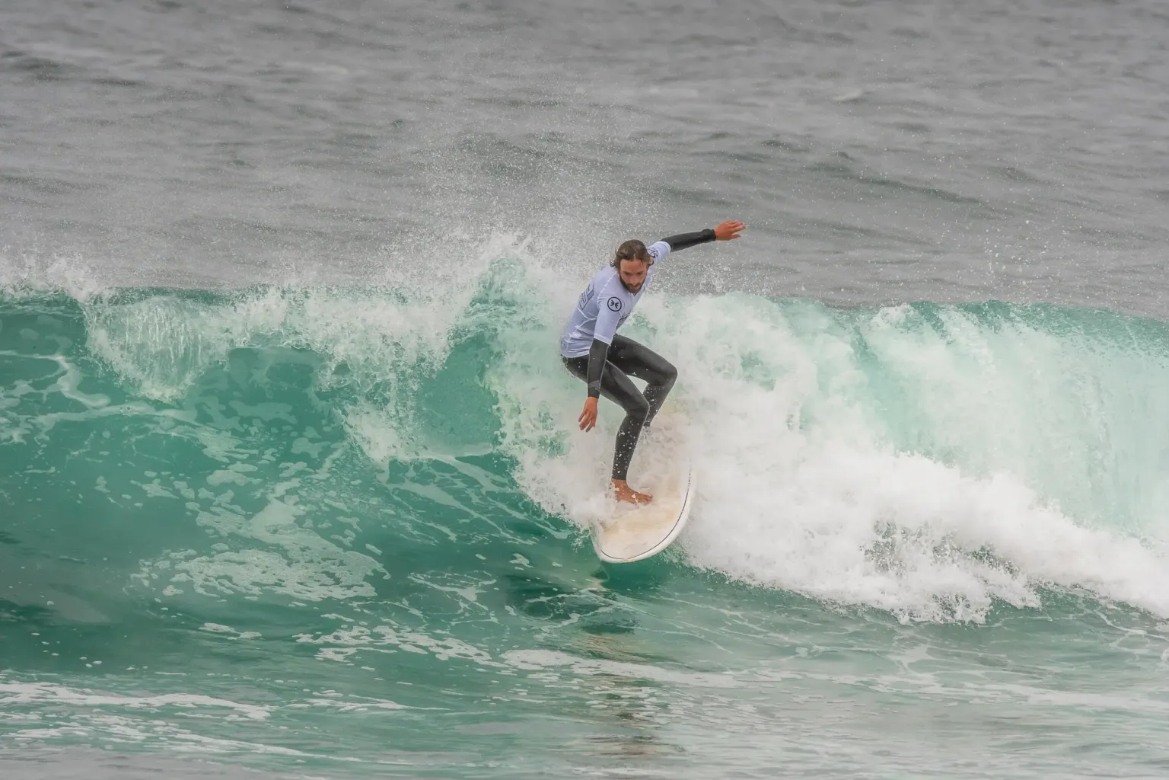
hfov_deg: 2.3
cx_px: 584
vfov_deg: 1.5
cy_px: 390
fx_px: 29223
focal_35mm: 900
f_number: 8
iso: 200
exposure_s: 1/800
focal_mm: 600
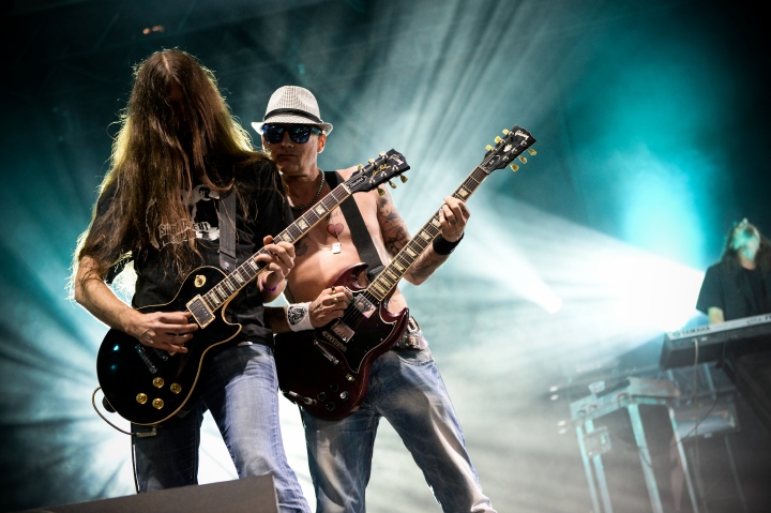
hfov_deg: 28.9
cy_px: 256
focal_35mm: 70
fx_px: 1498
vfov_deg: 19.4
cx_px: 386
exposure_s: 1/125
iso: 3200
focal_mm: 70
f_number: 2.8
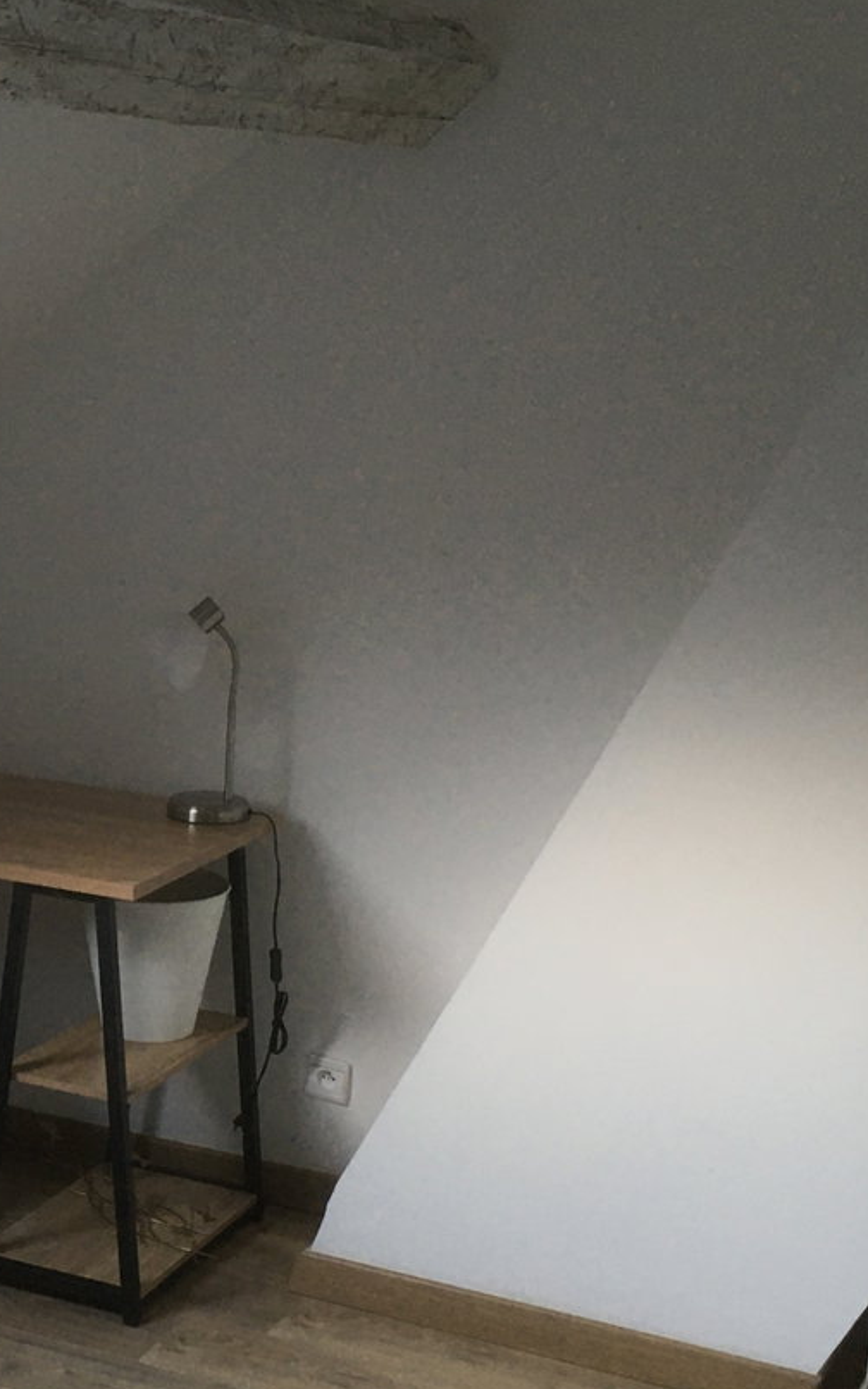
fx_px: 2308
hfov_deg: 20.9
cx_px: 112
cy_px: 848
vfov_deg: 33.3
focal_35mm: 61
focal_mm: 4.15
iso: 64
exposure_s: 1/33
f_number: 2.2
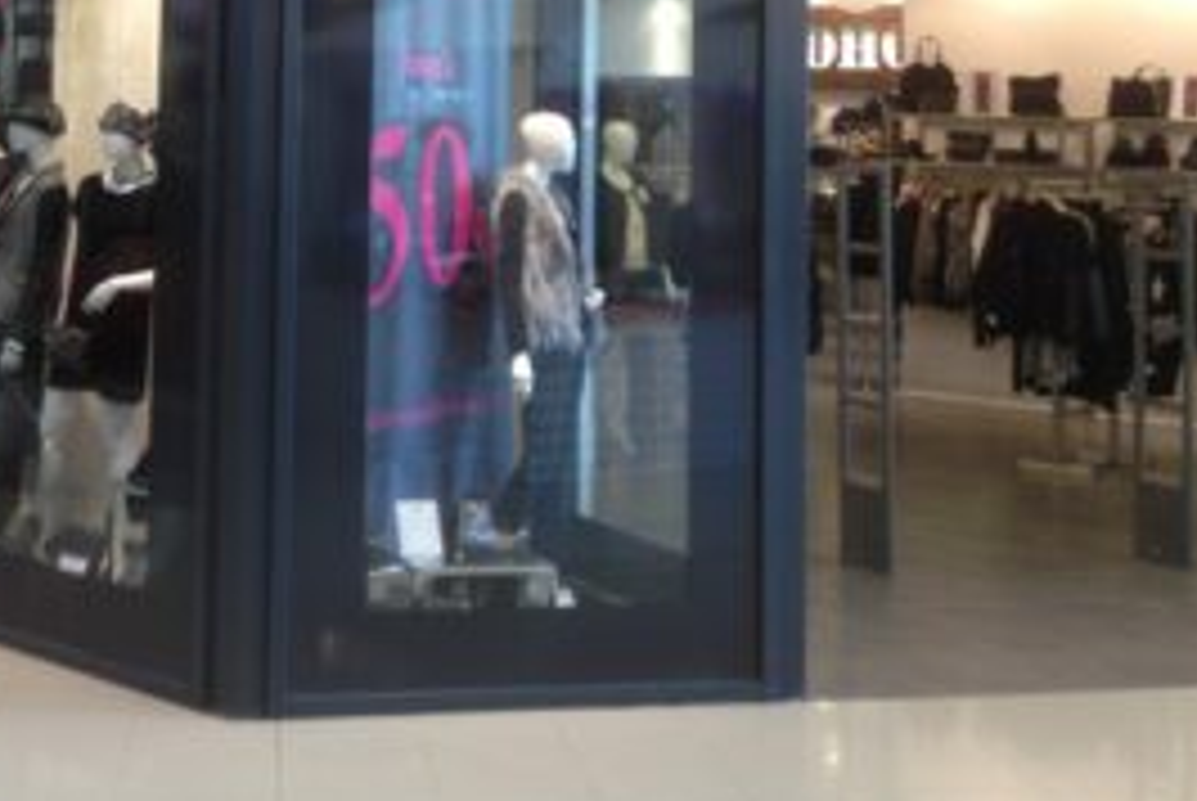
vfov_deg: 19.8
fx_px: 2230
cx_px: 171
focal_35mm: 67
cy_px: 9
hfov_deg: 29.1
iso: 50
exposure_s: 1/40
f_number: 2.4
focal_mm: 4.12
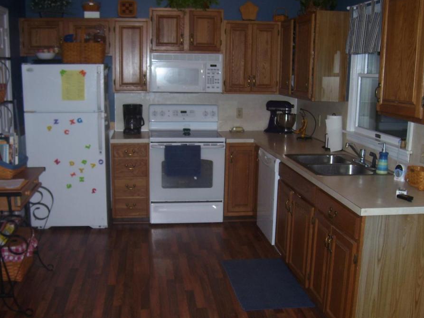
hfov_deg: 47.8
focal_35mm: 39
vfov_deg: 36.8
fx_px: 478
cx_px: 201
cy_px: 165
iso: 80
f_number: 2.7
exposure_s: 1/60
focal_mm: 5.6
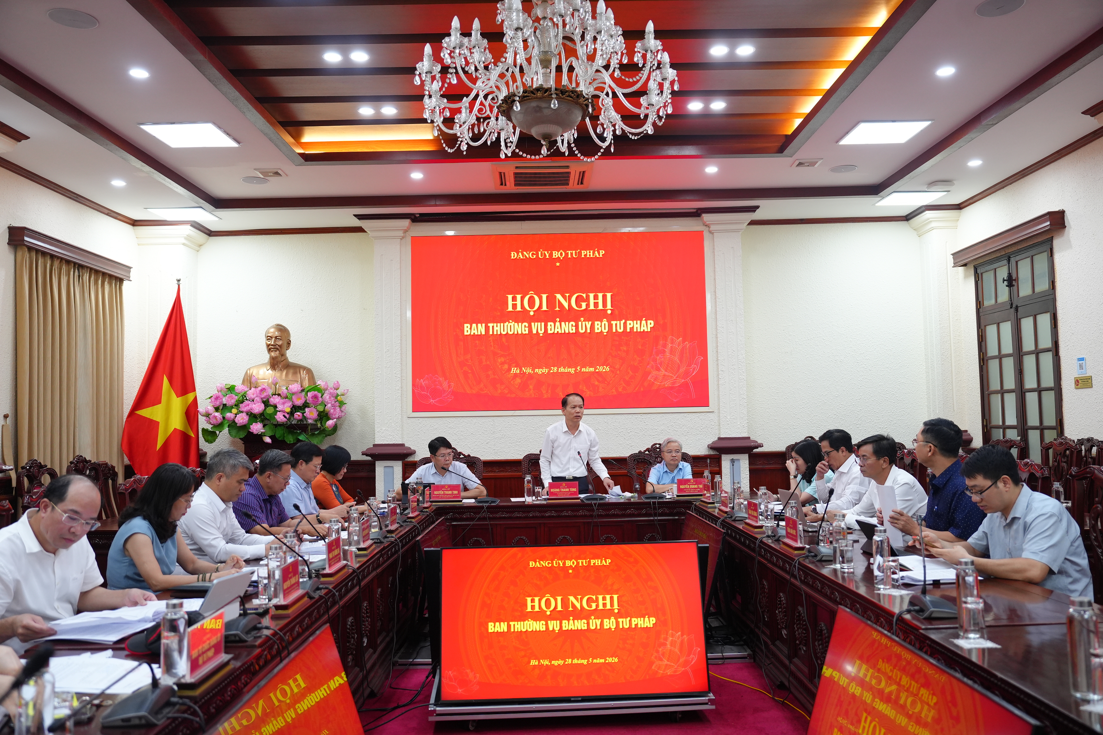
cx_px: 552
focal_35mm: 30
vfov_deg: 43.6
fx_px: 919
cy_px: 368
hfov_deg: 61.9
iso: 1250
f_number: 2.8
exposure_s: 1/250
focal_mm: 30
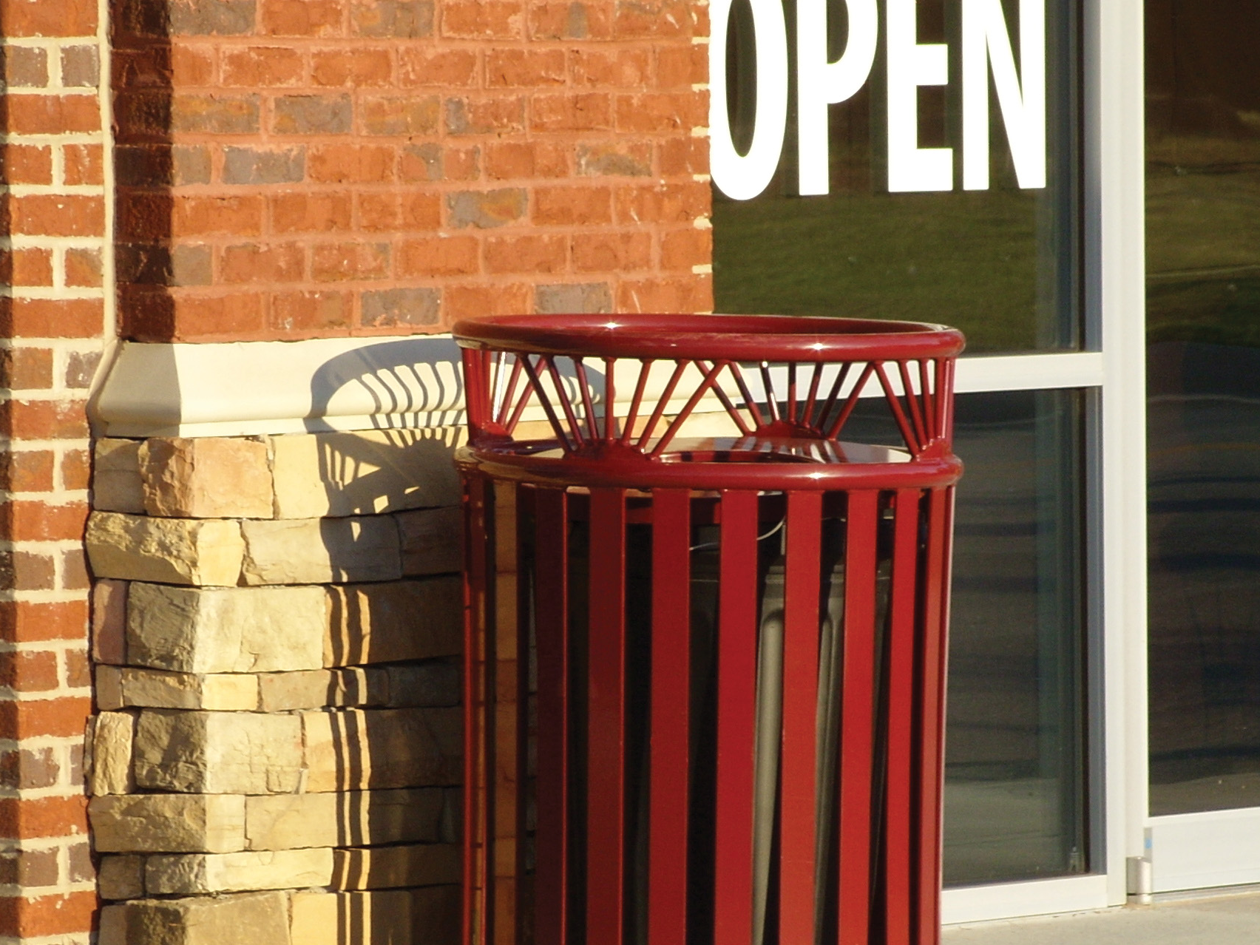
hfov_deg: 5.4
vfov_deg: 4.1
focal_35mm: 364
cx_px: 726
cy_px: 515
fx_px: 13249
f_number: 6.3
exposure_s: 1/201
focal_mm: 39
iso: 50
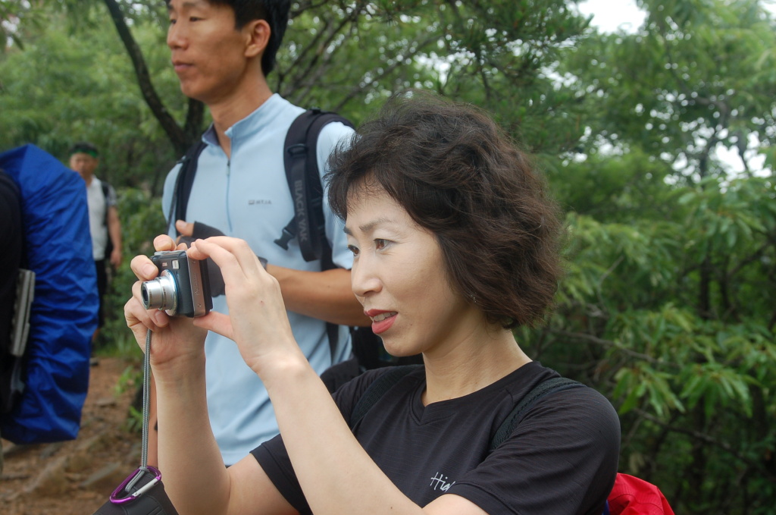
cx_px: 388
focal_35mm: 51
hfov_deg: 38.9
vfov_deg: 26.4
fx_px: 1097
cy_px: 258
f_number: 5.6
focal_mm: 34
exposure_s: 1/125
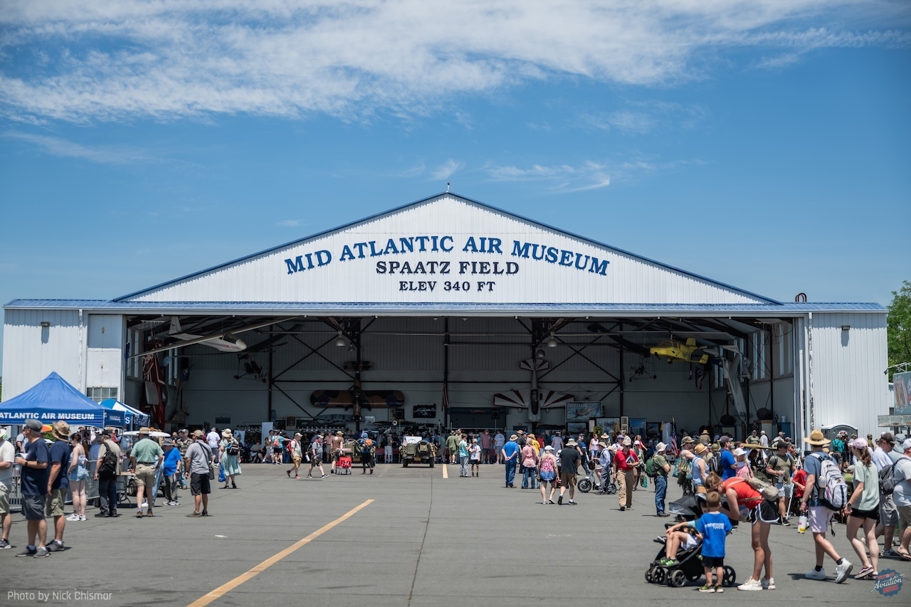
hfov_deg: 38.2
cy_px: 304
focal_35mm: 52
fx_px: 1316
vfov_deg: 26.0
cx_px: 456
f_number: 2.8
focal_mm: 52
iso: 64
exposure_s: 1/1250
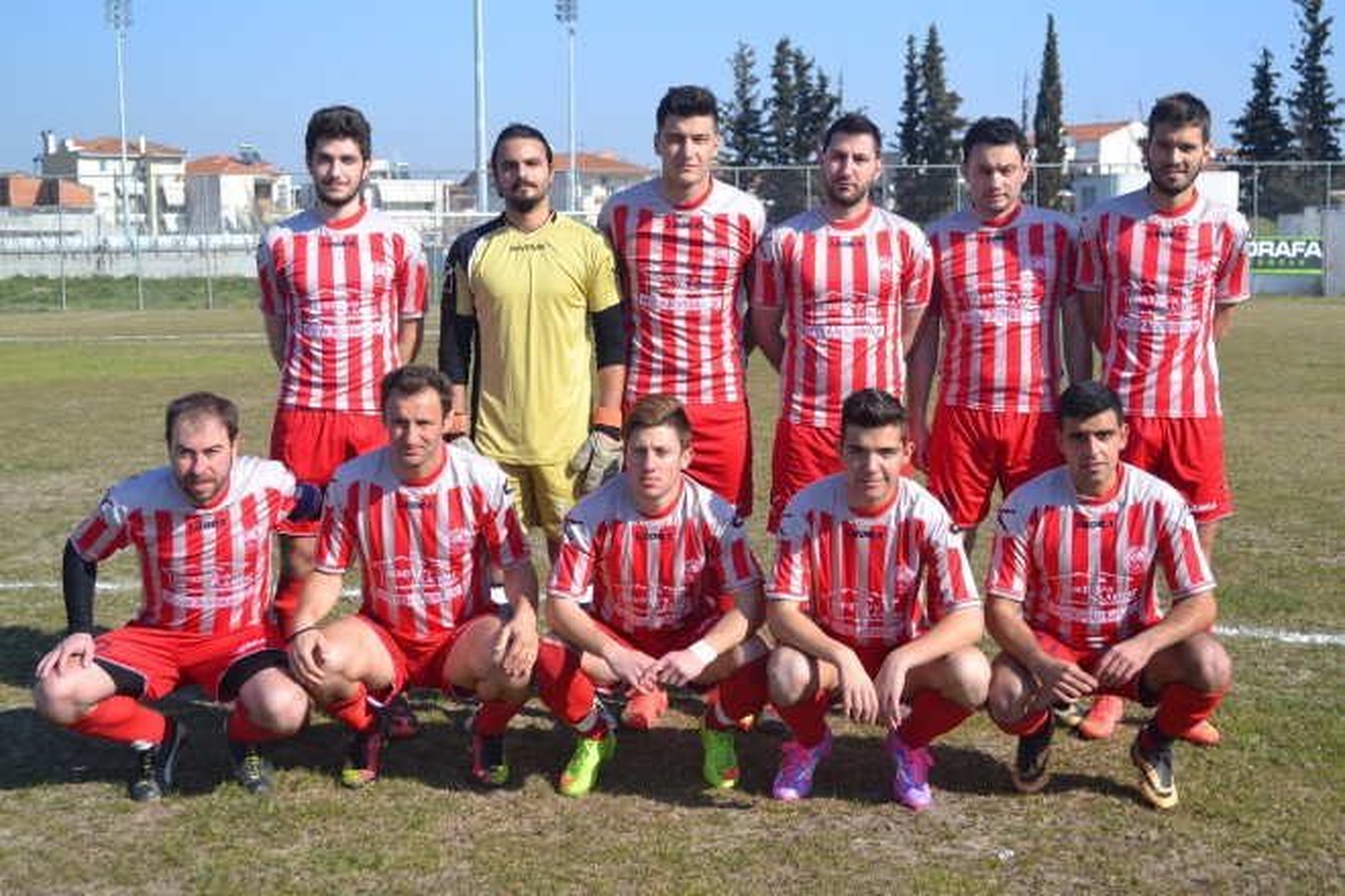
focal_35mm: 51
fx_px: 1905
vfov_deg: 26.5
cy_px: 448
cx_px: 672
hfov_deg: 38.9
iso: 400
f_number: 5.6
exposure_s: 1/1600
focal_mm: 34
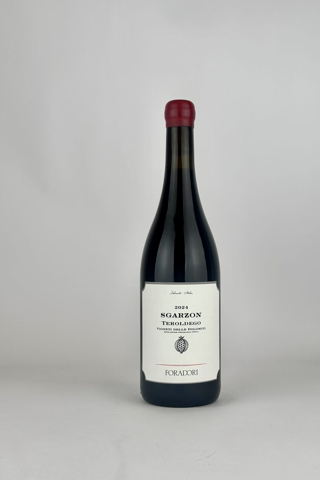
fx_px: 667
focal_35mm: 50
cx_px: 177
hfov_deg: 27.0
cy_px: 240
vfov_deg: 39.6
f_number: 1.78
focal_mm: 6.86
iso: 80
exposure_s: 1/1185
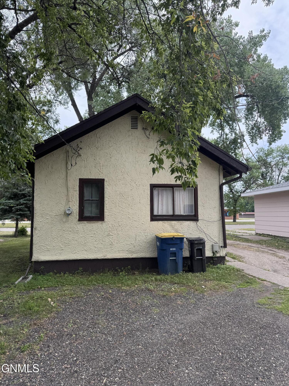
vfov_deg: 71.6
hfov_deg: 56.8
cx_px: 144
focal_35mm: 24
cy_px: 193
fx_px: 267
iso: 80
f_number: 1.78
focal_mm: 6.76
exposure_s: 1/925
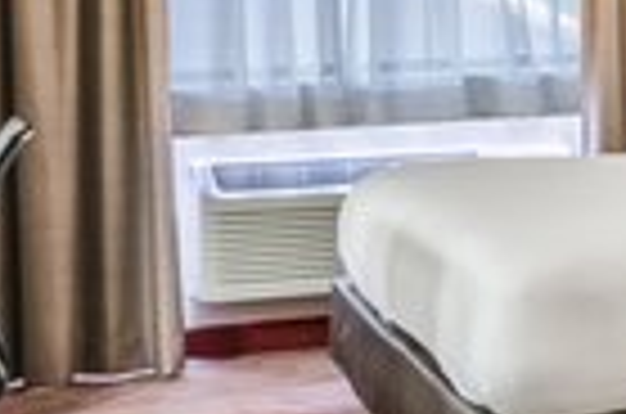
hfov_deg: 16.9
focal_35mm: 95
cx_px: 1198
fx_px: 1646
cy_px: 198
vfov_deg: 14.3
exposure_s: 1/10
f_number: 11
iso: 250
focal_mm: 11
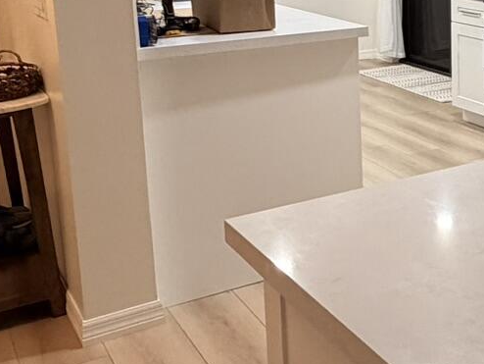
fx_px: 811
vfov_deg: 24.7
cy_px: 56
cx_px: 537
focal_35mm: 58
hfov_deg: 29.8
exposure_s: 1/60
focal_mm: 2.22
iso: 320
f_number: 2.2
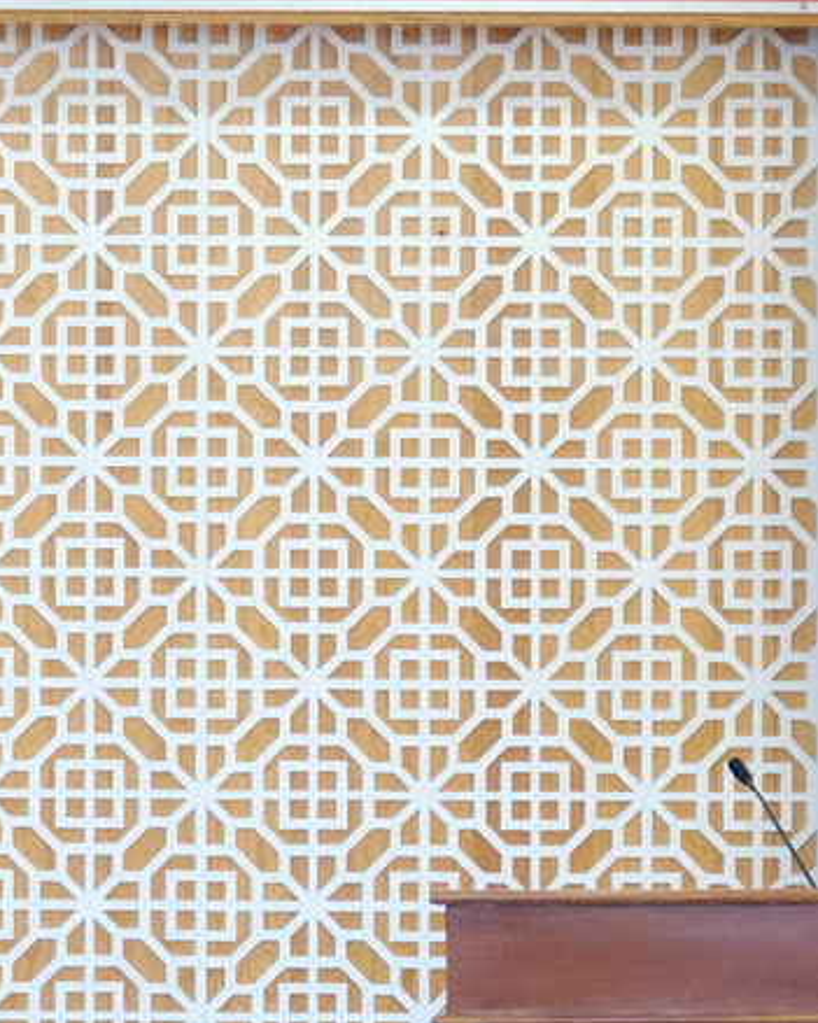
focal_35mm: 245
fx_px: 7417
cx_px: -1105
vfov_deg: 7.9
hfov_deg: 6.1
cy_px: 686
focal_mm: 37.6
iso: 3200
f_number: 4
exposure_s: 1/320
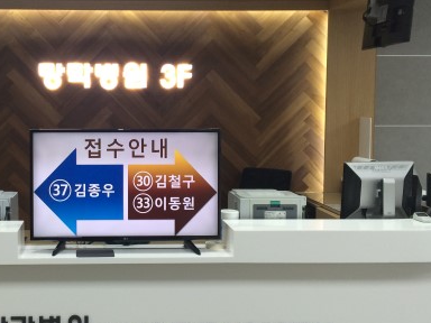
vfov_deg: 29.1
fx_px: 623
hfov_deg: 37.3
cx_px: 112
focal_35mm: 50
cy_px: 142
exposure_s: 1/30
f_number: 2.2
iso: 40
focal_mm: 4.12
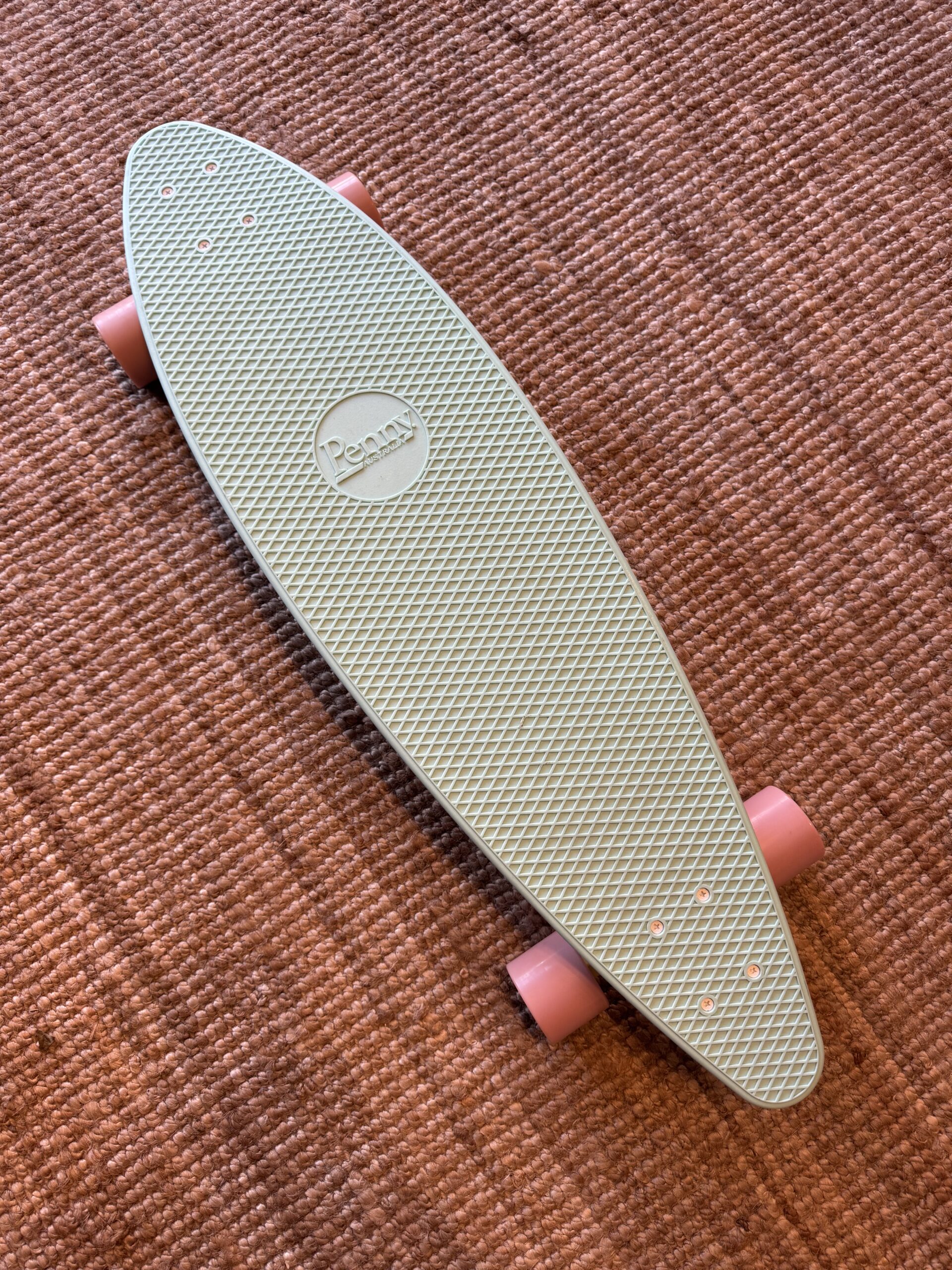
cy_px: 635
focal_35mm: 24
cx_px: 476
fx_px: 880
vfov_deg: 71.6
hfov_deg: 56.8
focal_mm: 6.76
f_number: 1.78
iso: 125
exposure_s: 1/121
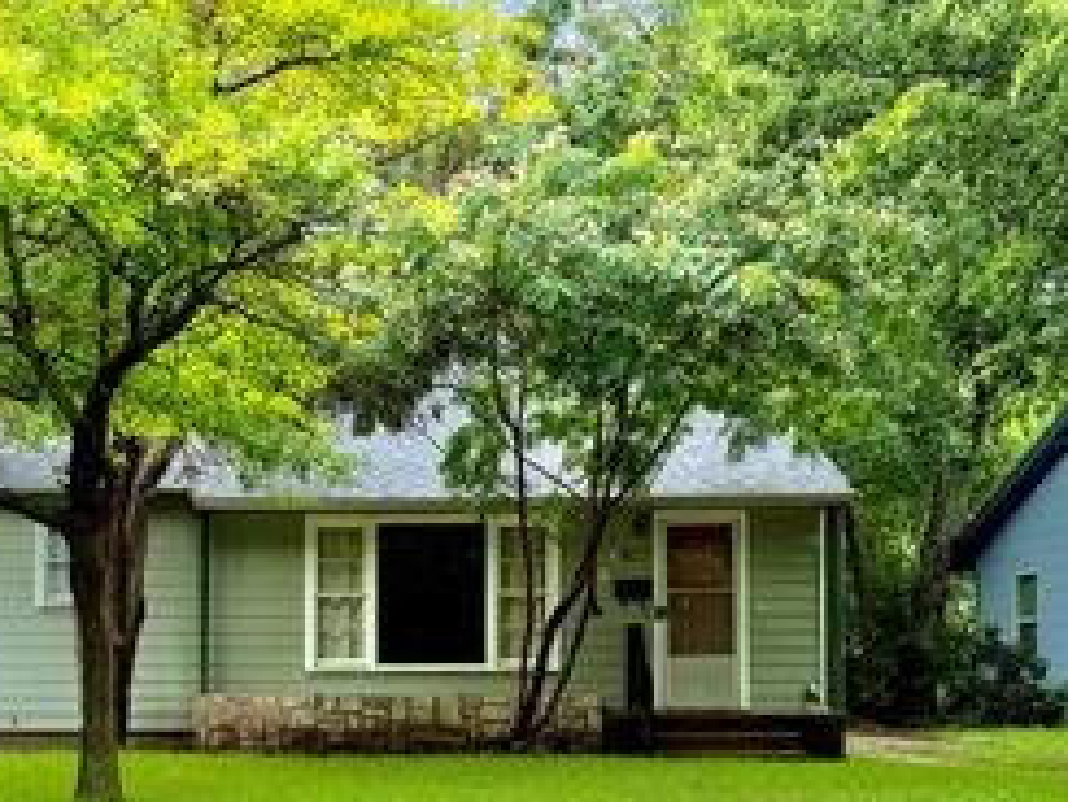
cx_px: 292
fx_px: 1513
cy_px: 678
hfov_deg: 38.1
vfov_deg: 28.8
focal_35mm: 49
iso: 80
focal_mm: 6.76
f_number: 1.78
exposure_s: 1/878
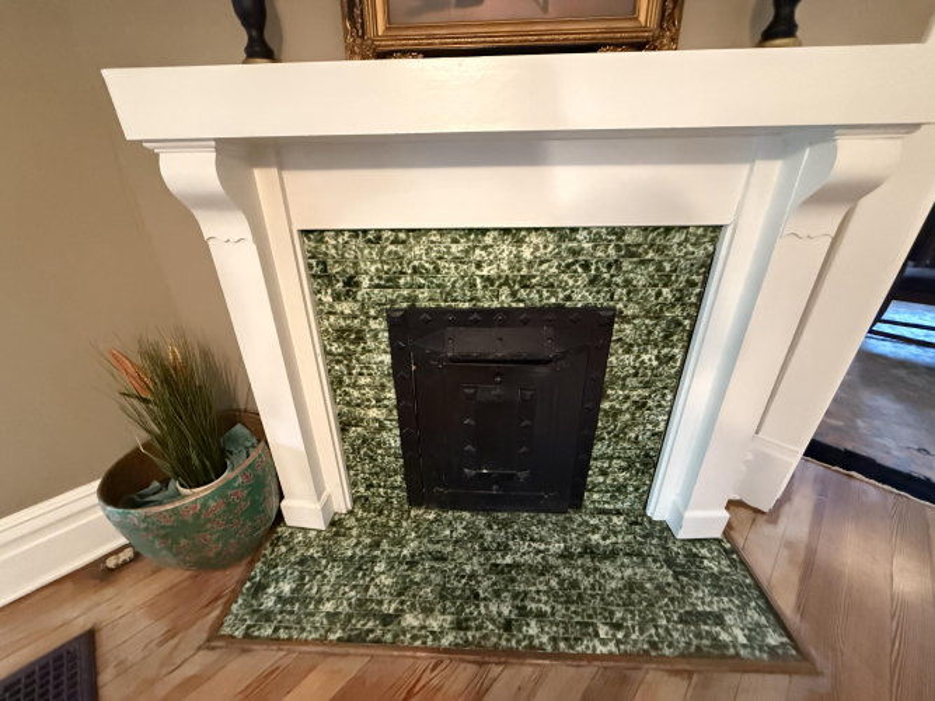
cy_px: 350
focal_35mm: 14
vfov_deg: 85.7
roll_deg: +0.6
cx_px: 468
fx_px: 378
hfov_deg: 102.1
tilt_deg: -25.5
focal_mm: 2.22
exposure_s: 1/60
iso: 1250
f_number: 2.2
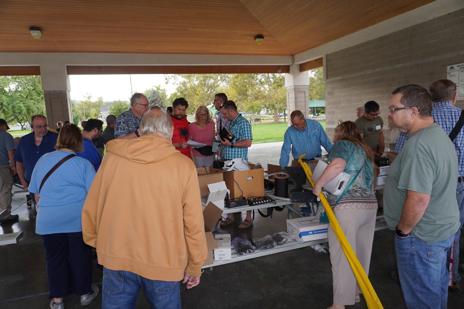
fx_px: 309
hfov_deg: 73.7
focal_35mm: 24
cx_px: 232
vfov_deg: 53.1
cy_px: 154
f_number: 4
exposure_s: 1/80
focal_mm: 16
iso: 100
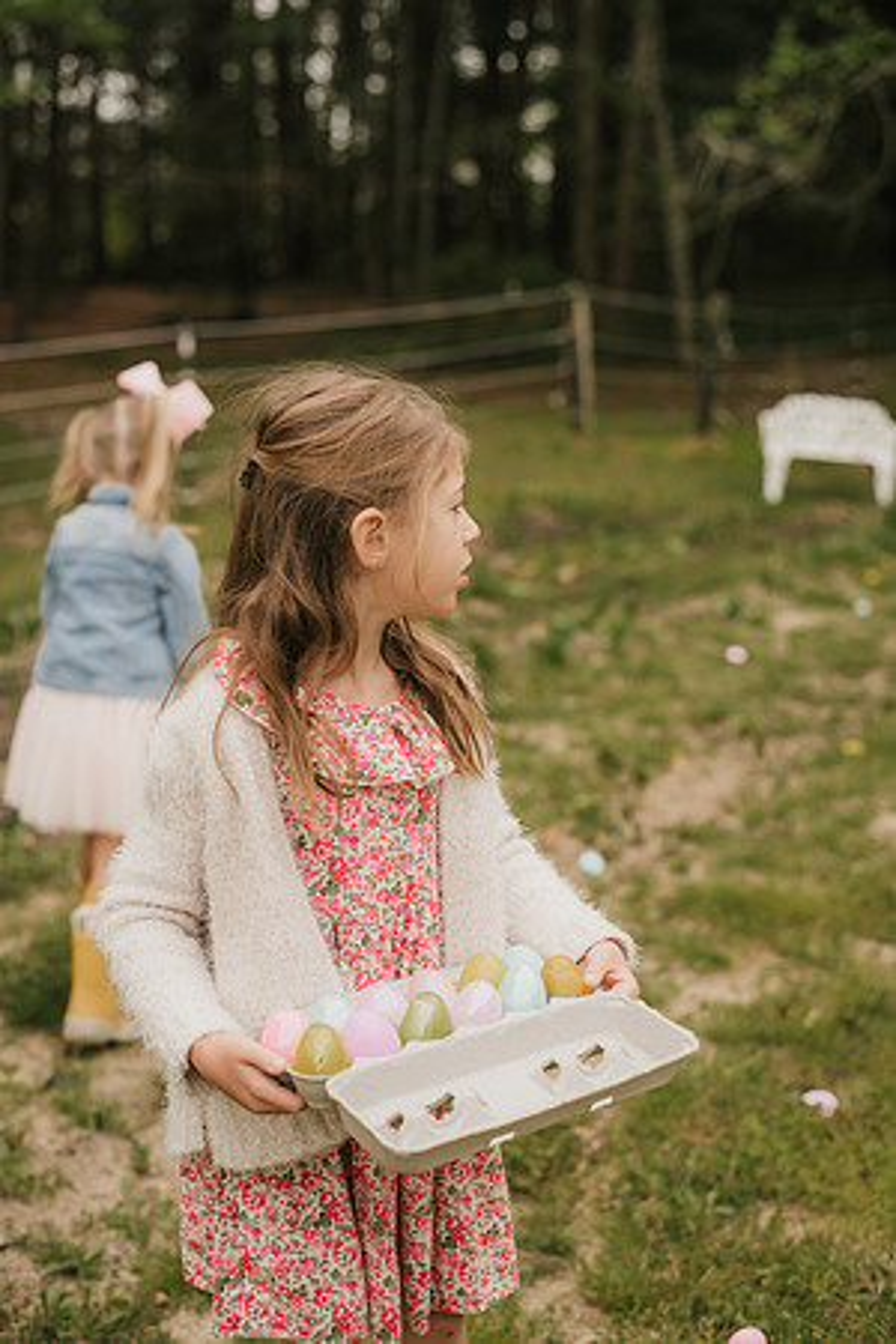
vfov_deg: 39.6
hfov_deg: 27.0
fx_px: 1867
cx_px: 448
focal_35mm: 50
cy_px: 672
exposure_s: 1/200
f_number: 2.8
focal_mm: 50
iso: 100
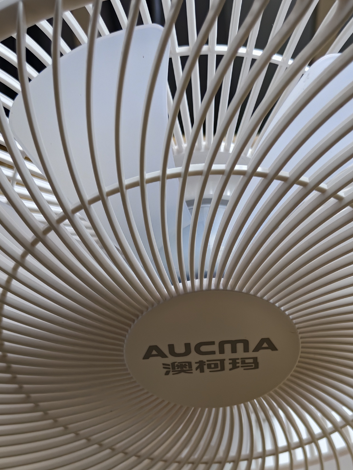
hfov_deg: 30.2
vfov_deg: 38.4
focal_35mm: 48
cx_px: 212
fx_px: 653
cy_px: 364
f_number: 1.88
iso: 235
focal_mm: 5.56
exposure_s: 1/400
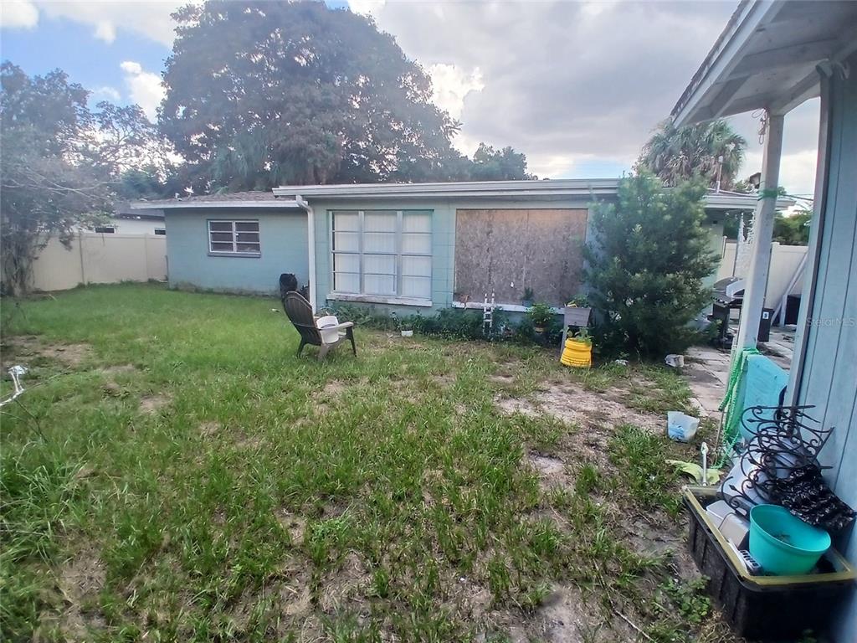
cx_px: 428
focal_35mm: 17
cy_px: 322
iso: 50
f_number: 2.2
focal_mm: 1.4
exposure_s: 1/235
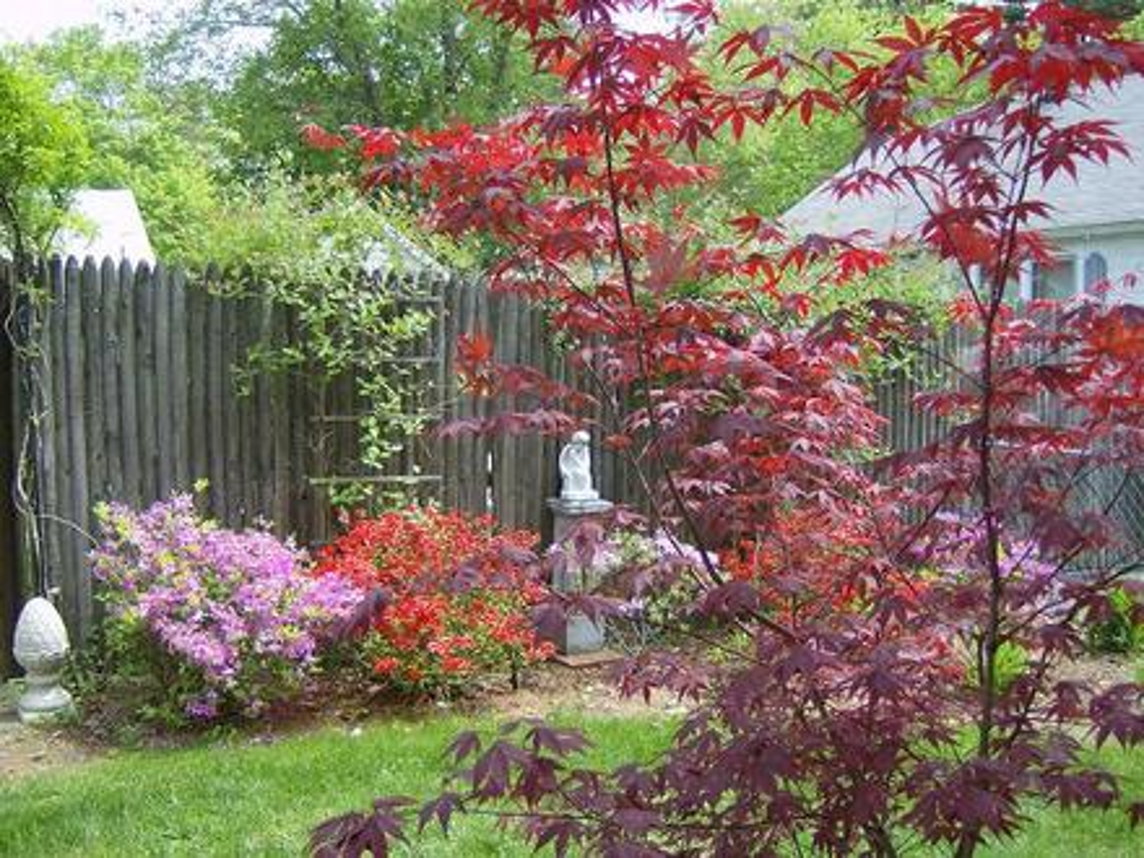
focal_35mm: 36
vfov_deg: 39.7
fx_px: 1190
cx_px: 572
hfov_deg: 51.4
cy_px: 429
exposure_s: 1/316
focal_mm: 6
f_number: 2.8
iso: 100
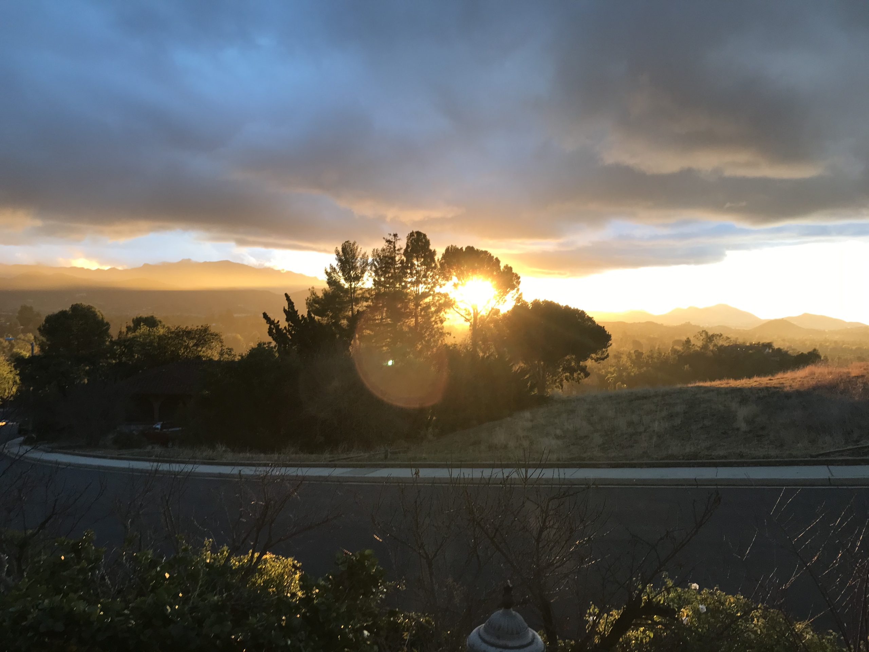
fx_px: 703
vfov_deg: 49.7
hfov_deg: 63.4
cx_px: 434
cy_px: 326
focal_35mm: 28
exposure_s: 1/60
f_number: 1.8
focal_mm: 3.99
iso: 25
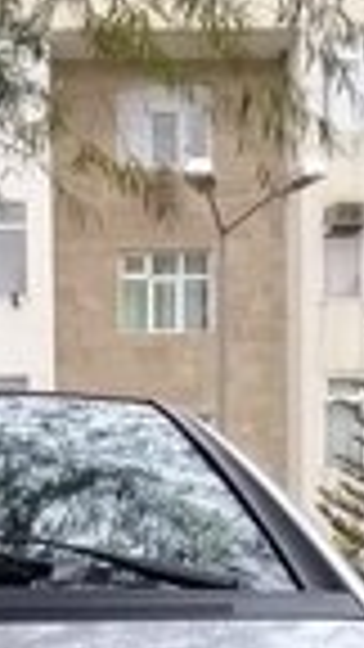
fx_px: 1990
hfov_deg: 10.2
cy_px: 886
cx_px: -130
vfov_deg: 17.2
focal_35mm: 116
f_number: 2.2
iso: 125
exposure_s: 1/33
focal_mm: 3.3
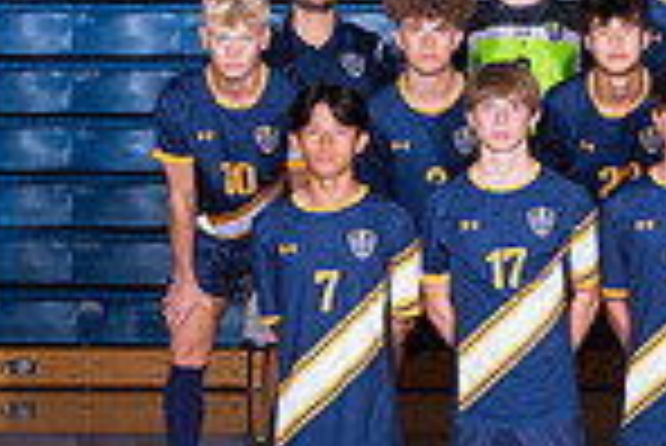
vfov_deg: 7.1
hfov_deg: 10.2
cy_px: 191
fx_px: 3611
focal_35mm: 195
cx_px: 943
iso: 320
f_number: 6.3
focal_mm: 40
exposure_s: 1/250
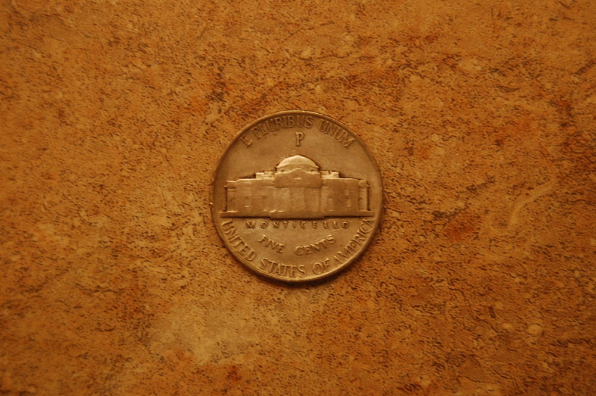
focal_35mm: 75
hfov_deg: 27.0
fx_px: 1241
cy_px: 198
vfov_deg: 18.2
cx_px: 298
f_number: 5.6
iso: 400
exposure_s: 1/40
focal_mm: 50
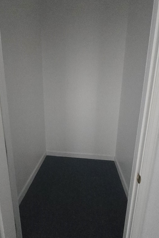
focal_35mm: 18
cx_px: 67
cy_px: 112
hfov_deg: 67.0
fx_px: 119
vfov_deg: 89.9
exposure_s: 1/40
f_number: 2.2
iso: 1250
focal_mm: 2.2
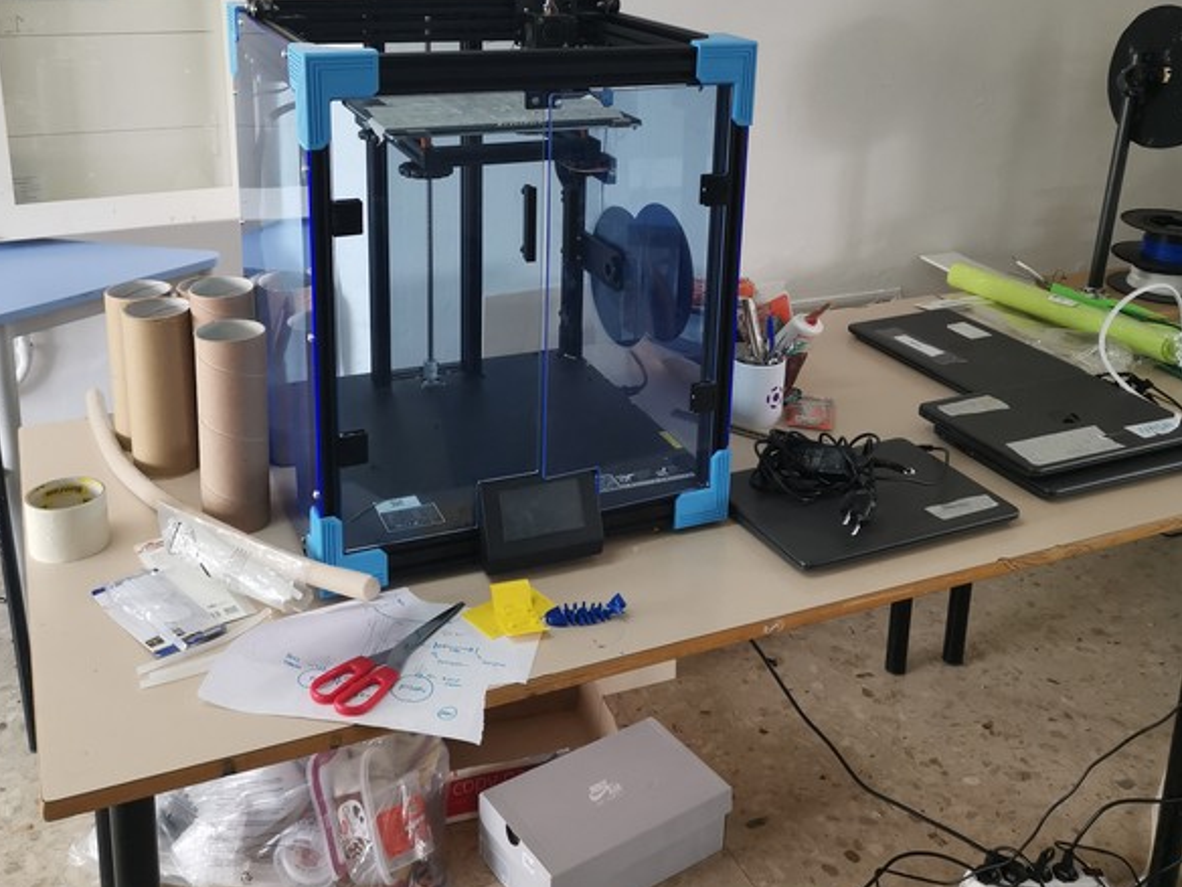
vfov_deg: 37.8
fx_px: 1263
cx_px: 579
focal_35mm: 37
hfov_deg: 50.1
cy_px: 235
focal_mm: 5.58
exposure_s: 1/100
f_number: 1.8
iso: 250
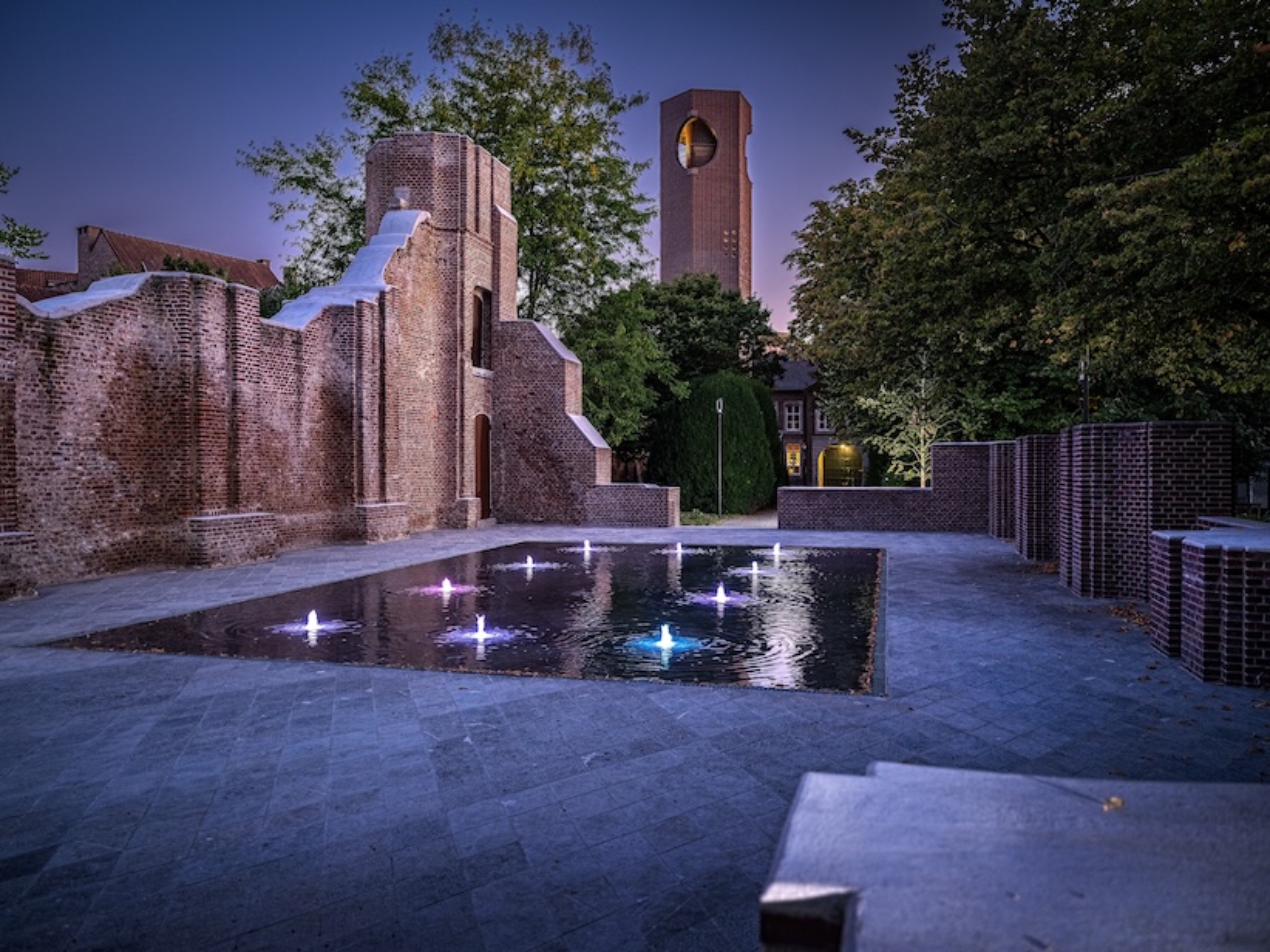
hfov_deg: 69.4
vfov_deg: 54.9
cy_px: 476
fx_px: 917
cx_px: 635
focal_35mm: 25
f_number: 4
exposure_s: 1/30
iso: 1000
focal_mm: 32
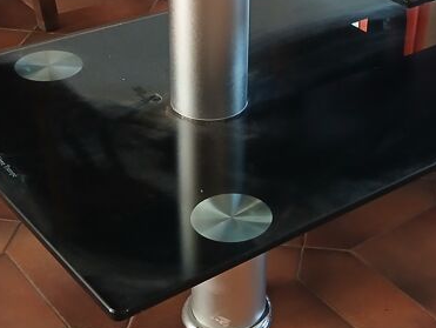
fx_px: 883
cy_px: 127
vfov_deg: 21.0
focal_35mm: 70
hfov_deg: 27.0
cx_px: 369
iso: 400
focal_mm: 3.98
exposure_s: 1/25
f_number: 1.8
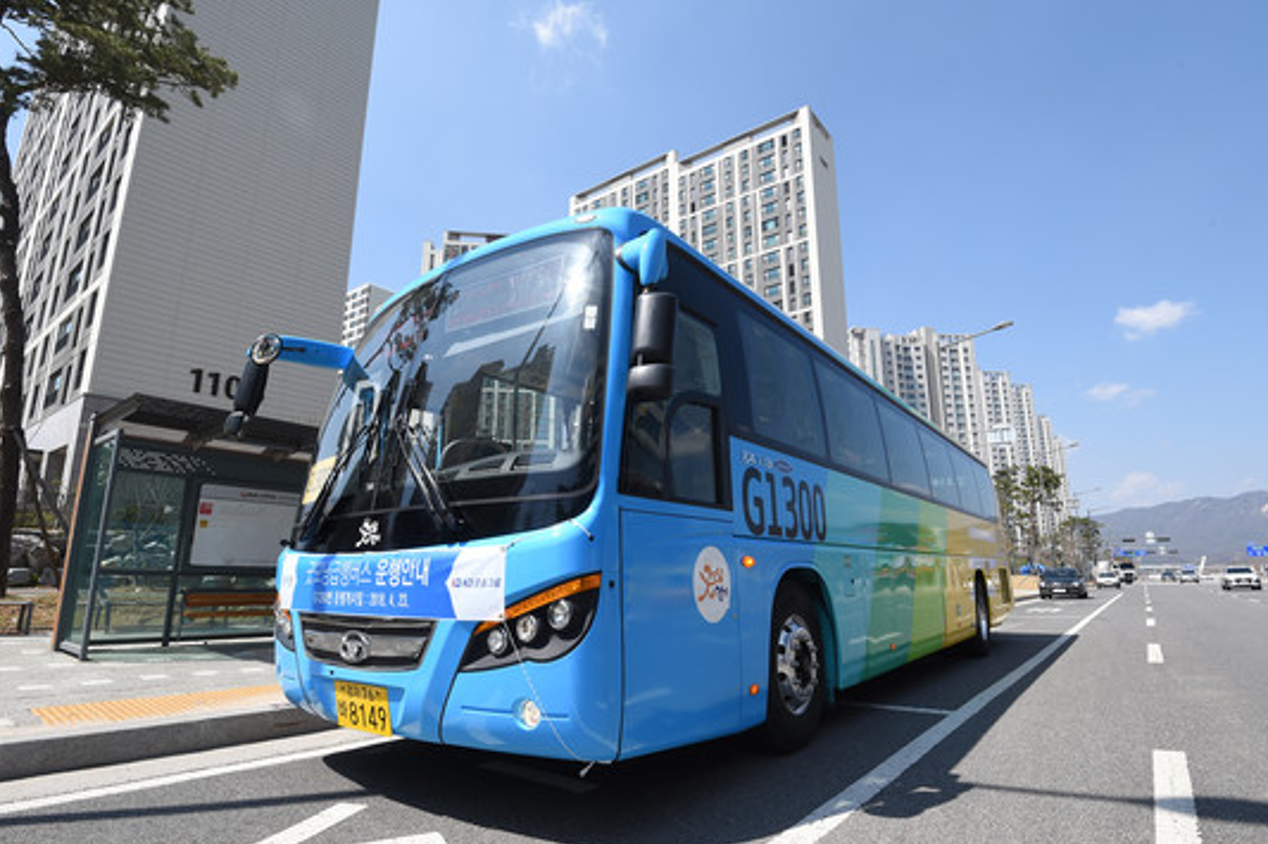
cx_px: 628
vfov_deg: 67.3
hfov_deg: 90.0
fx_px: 634
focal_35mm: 18
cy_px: 415
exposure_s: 1/200
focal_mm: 16
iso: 400
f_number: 16
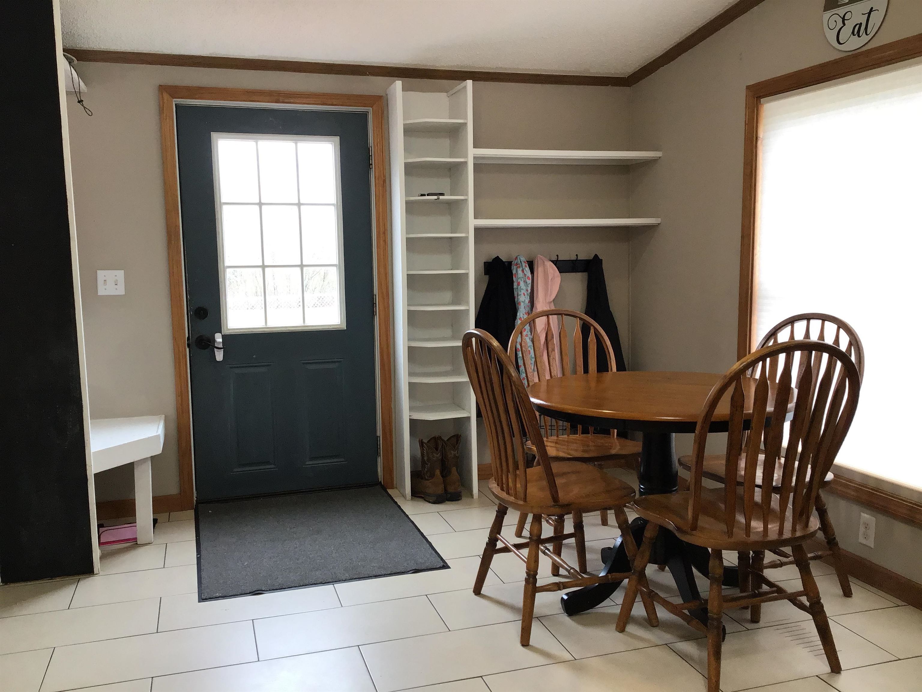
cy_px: 346
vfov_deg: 45.4
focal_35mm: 31
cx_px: 461
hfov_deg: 58.4
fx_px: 826
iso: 64
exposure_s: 1/30
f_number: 2.4
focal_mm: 3.3
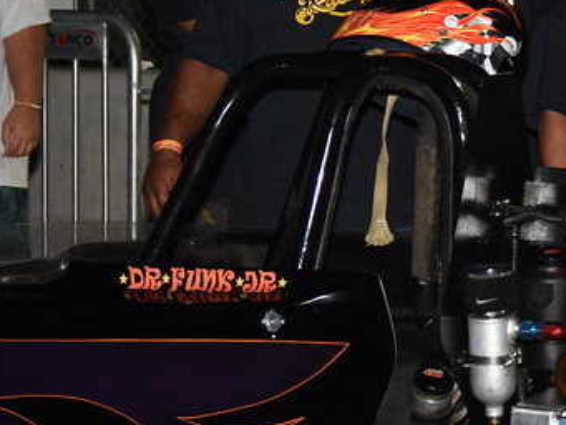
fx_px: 2420
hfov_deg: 12.8
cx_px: 782
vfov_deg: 9.9
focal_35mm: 148
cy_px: -17
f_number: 4
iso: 200
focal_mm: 25
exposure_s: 1/60
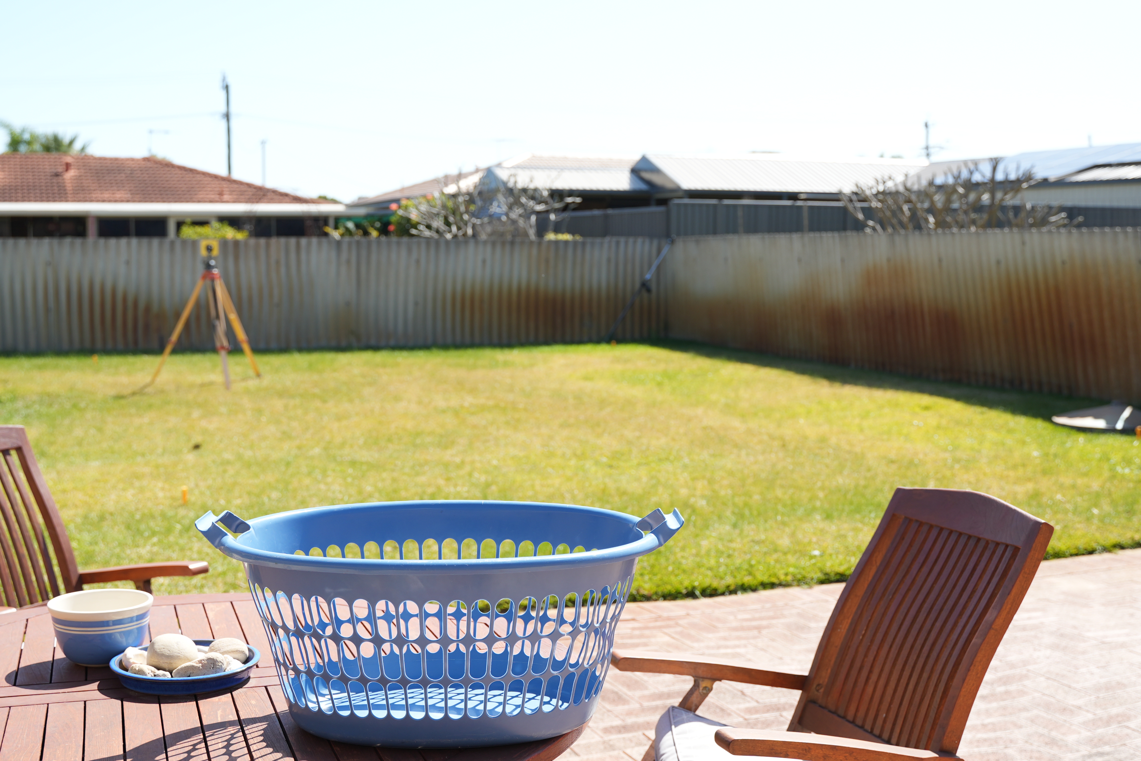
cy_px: 380
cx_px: 570
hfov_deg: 46.4
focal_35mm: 42
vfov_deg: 31.9
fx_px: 1331
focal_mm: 28
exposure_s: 1/1000
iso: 160
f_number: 3.5
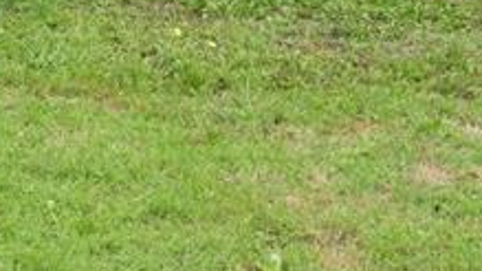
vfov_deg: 8.1
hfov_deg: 13.4
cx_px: -419
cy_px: -300
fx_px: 1814
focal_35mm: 142
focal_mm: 29
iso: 200
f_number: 8
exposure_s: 1/80
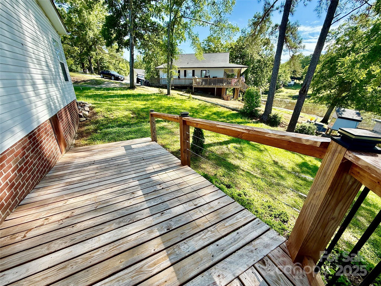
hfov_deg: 102.1
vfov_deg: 85.7
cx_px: 190
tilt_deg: -20.8
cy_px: 143
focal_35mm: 14
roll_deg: -0.5
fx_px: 154
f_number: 2.2
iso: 50
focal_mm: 2.22
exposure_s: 1/535
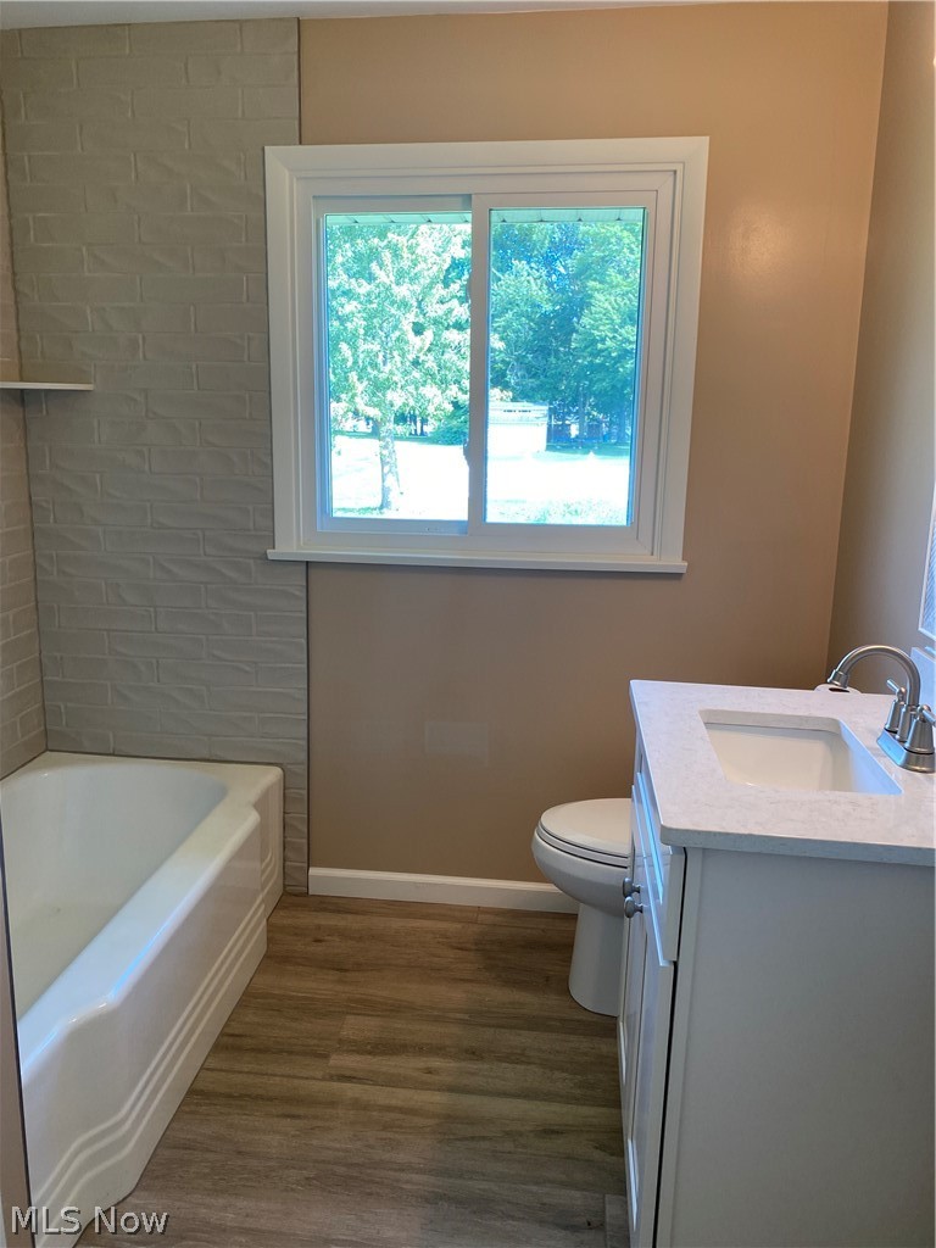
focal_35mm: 26
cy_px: 624
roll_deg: -0.8
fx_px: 937
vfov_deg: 67.3
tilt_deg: -11.5
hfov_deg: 53.1
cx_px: 468
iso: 100
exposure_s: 1/120
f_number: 1.8
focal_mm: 4.25
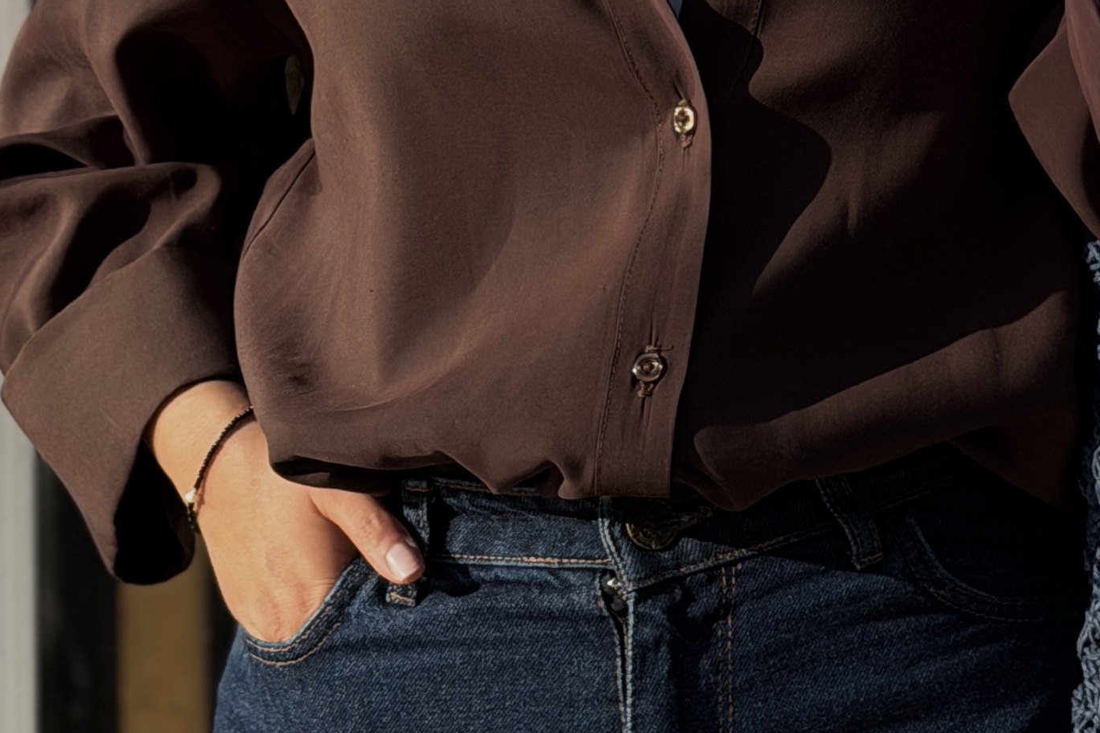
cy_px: 228
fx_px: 2841
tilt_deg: -3.3
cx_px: 681
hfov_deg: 21.9
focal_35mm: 93
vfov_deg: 14.7
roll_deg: -0.2
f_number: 1.78
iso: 100
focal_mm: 6.76
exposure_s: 1/3704
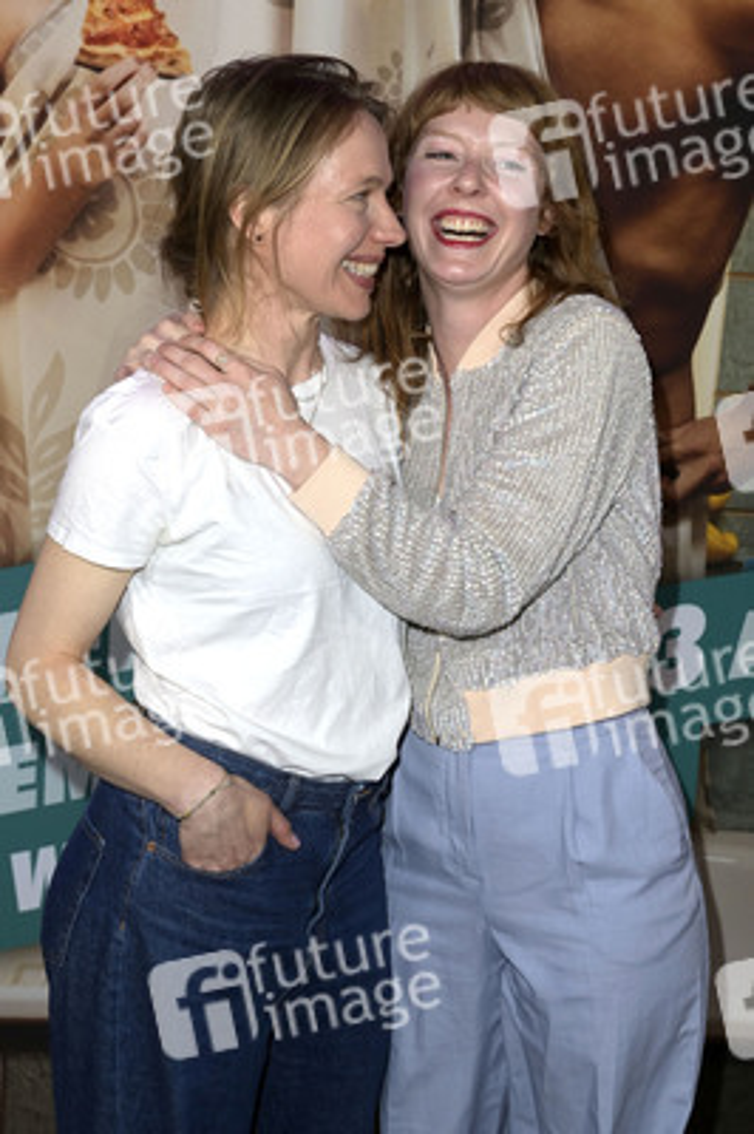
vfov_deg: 39.6
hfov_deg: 26.9
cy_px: 567
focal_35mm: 50
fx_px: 1573
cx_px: 377
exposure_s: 1/200
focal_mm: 50
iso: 500
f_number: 5
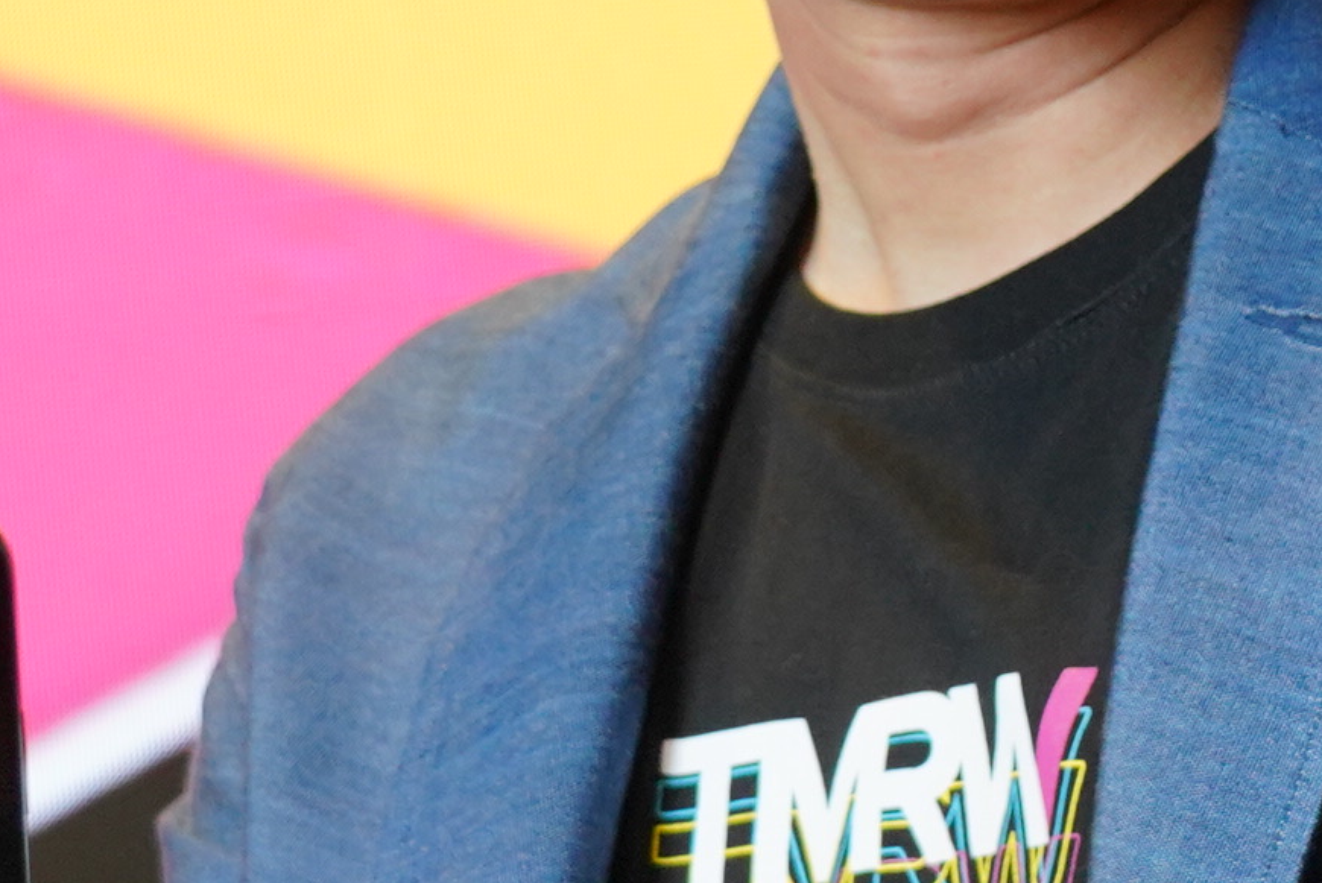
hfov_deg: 10.3
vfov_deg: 7.0
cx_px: 1541
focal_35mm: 196
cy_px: 62
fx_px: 7201
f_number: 4
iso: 1000
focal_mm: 33
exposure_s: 1/50
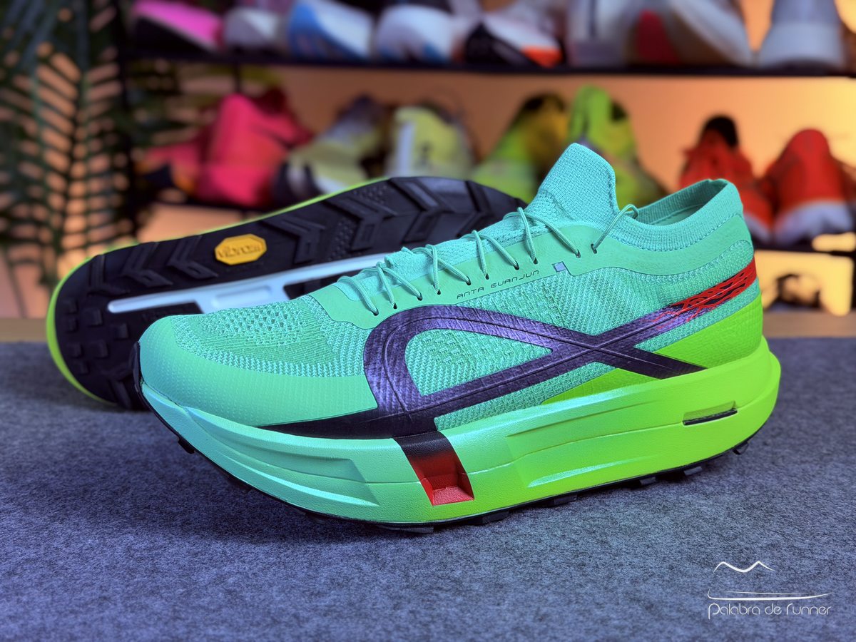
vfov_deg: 30.3
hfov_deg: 39.7
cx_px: 428
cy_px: 321
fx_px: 1187
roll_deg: -0.1
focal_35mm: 48
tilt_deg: -15.7
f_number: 1.78
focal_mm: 6.76
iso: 64
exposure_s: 1/50
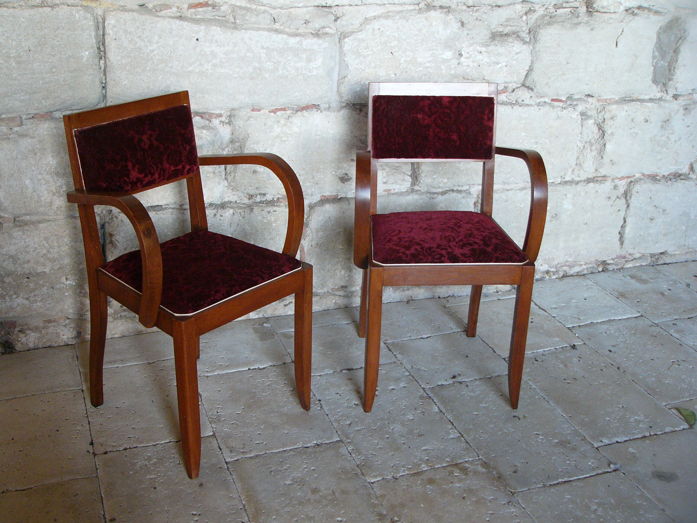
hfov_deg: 43.9
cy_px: 262
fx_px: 866
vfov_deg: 33.6
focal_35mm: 43
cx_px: 348
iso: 200
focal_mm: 7.2
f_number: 2.8
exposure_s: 1/60
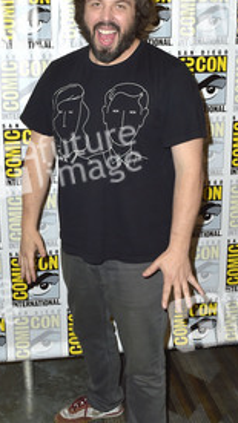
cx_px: 108
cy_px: 239
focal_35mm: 41
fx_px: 461
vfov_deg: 49.3
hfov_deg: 29.0
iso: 200
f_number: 6.3
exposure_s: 1/250
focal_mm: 27
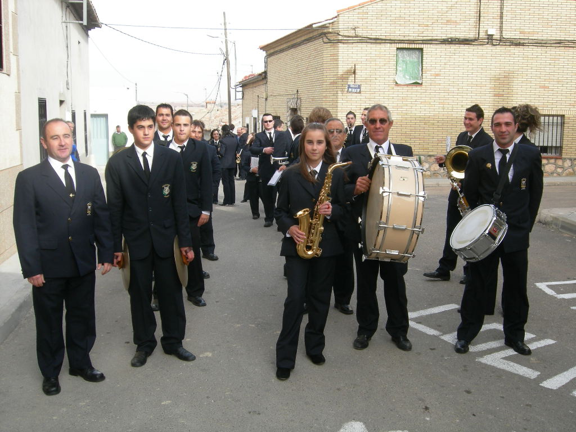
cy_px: 216
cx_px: 288
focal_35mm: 36
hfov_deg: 51.4
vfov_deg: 39.7
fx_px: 599
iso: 64
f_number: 4.8
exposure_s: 1/141
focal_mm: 7.5
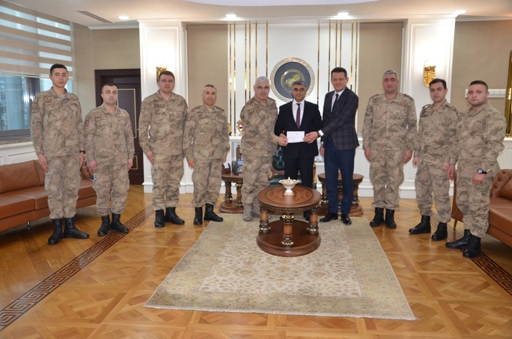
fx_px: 468
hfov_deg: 57.3
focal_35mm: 33
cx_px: 256
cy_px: 170
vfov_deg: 39.8
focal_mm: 22
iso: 800
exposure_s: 1/60
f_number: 3.8
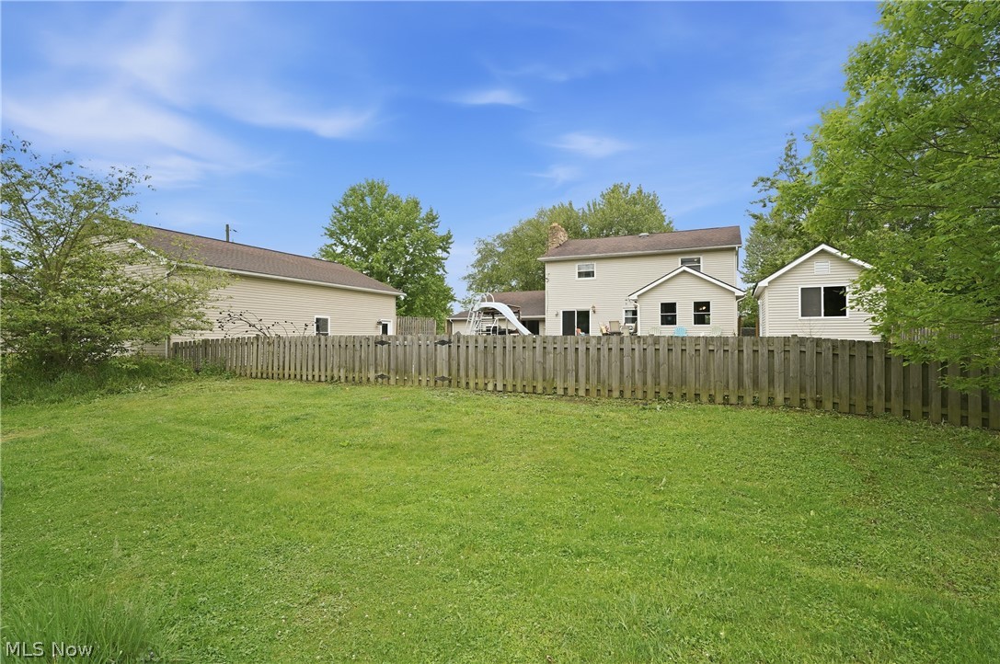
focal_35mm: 17
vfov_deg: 70.3
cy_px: 332
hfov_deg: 93.3
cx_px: 500
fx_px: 472
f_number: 8
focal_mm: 17
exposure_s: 1/250
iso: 800
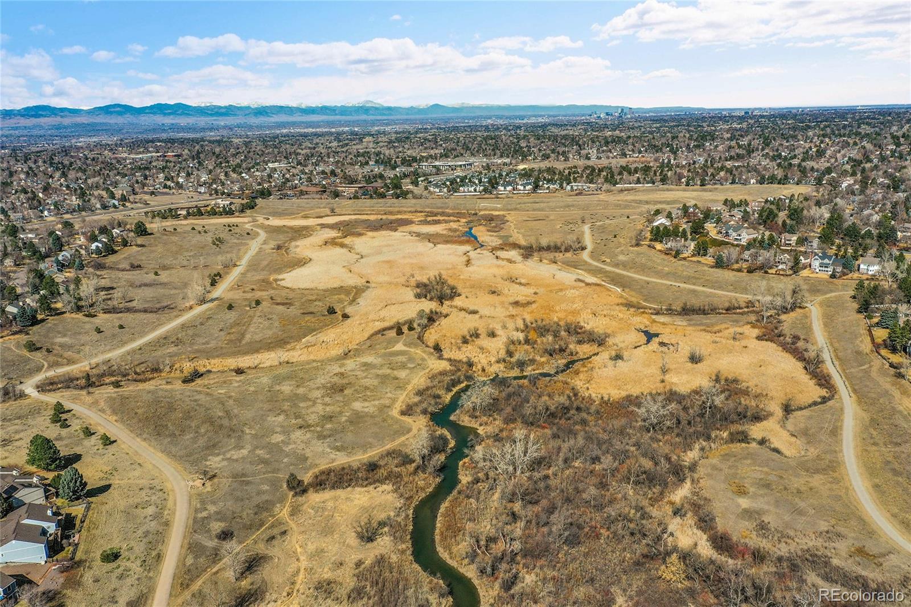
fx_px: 708
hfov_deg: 65.5
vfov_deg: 46.4
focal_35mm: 28
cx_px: 456
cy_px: 304
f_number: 7.1
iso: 100
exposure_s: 1/800
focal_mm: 10.26
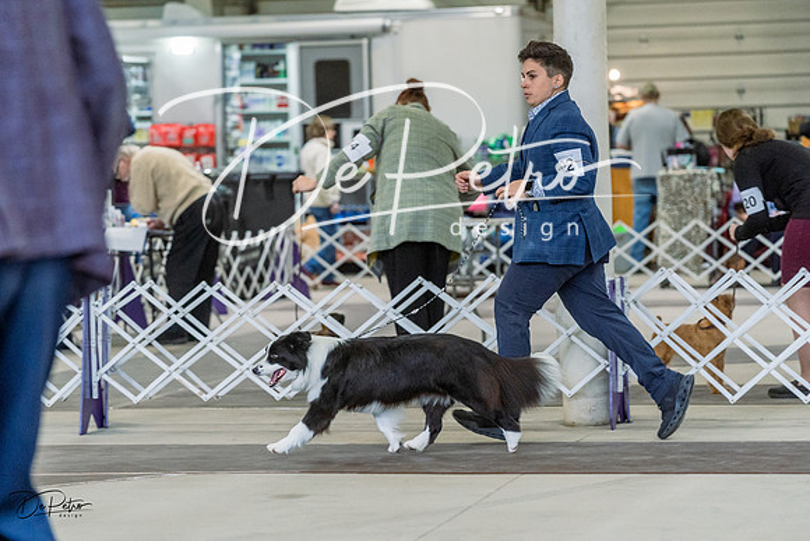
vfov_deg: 10.6
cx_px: 405
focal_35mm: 129
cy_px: 270
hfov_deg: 15.9
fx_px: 2903
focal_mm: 129
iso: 6400
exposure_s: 1/400
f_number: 4
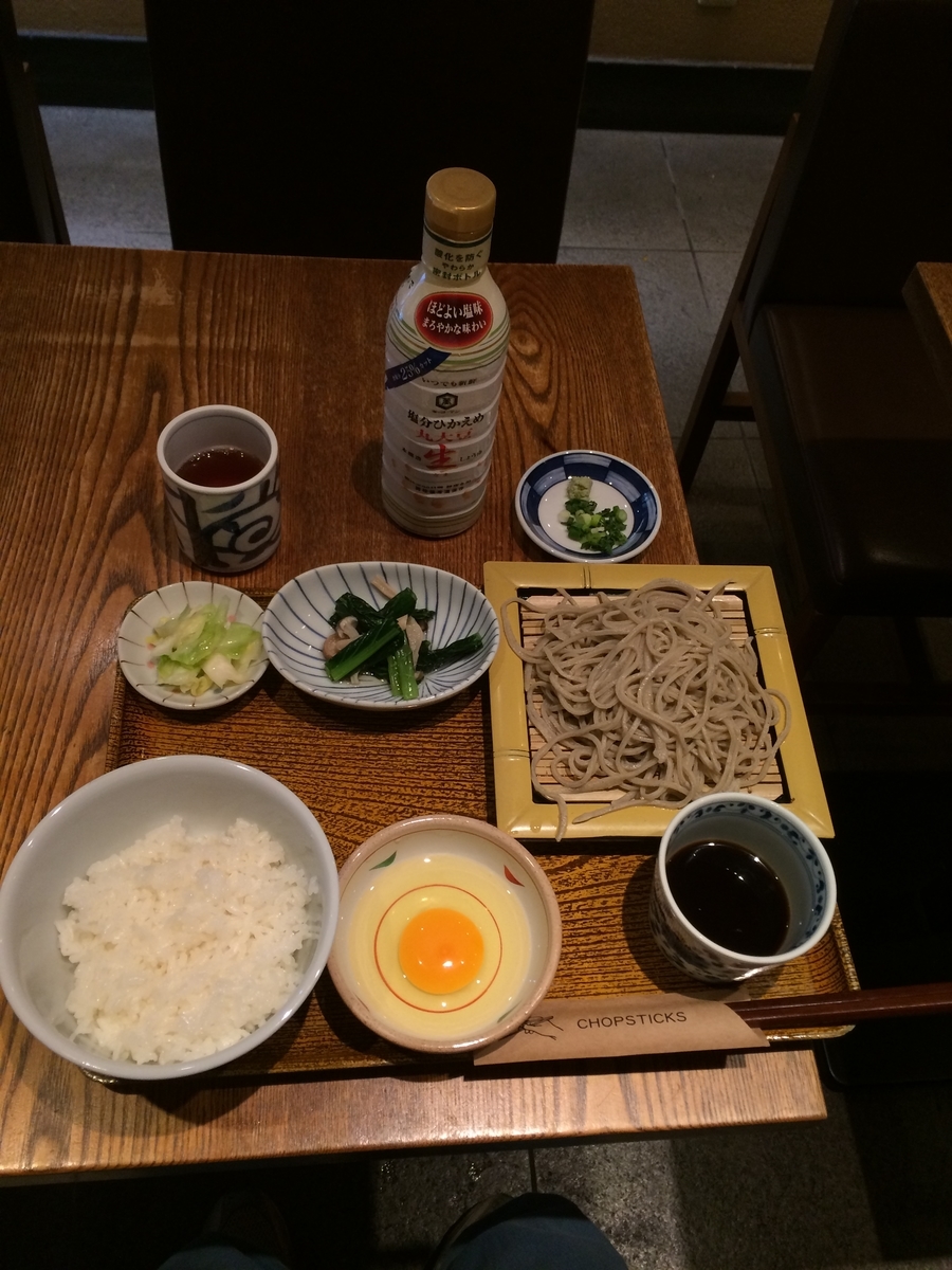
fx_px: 1063
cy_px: 635
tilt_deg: -57.5
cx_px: 476
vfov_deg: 61.7
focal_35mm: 29
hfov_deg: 48.2
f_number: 2.2
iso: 125
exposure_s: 1/30
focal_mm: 4.15
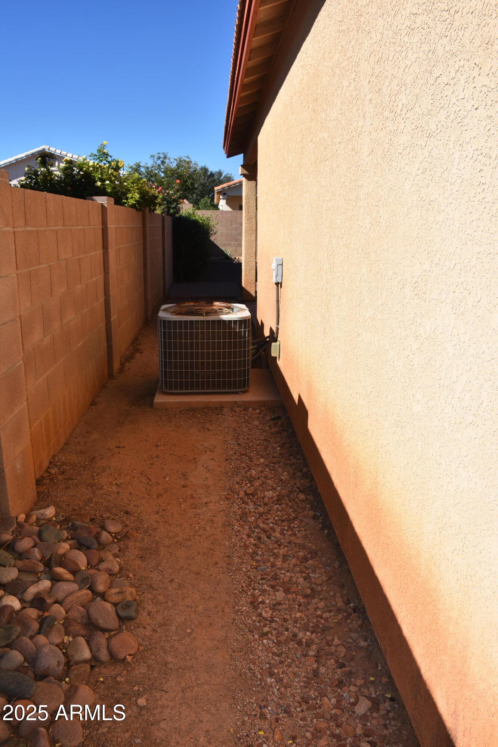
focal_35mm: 27
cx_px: 249
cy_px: 374
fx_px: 560
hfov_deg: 47.9
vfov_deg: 67.4
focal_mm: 18
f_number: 9
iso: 100
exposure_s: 1/250
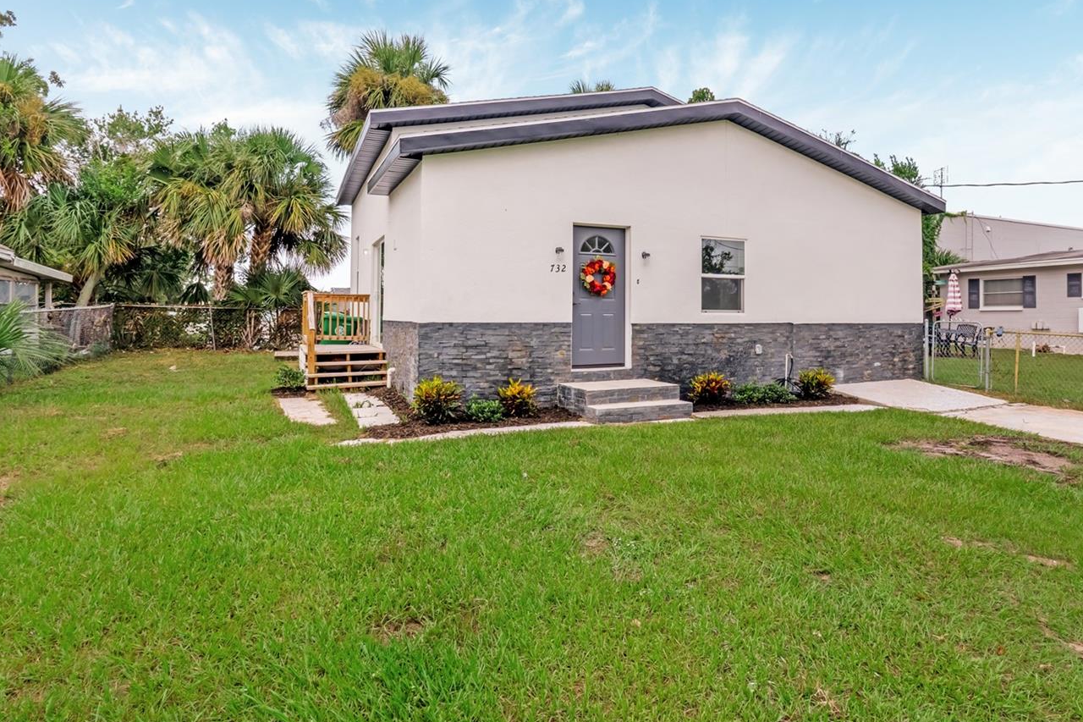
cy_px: 311
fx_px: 620
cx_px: 596
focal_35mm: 21
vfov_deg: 60.1
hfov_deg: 82.0
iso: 250
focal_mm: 11
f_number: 9
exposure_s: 1/4000
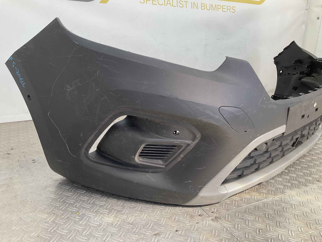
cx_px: 161
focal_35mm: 29
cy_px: 121
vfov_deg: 48.2
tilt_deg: -19.4
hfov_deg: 61.7
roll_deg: -5.5
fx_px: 270
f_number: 1.8
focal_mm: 3
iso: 16
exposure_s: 1/100
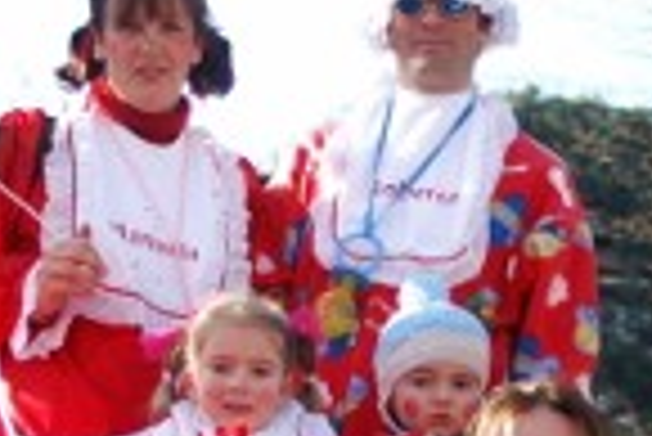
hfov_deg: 11.0
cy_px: 836
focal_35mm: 185
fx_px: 3354
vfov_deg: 7.2
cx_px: 612
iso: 100
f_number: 3.5
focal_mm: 28
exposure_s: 1/500
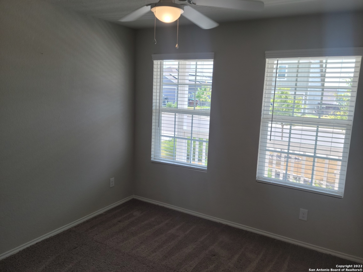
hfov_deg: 63.4
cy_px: 136
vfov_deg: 49.7
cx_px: 182
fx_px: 294
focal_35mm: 28
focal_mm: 5.9
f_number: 2
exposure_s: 1/119
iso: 32
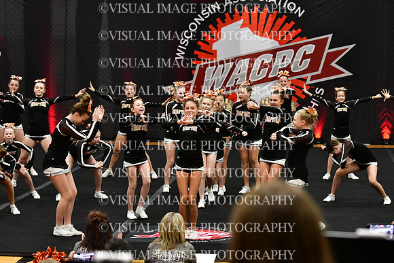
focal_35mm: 105
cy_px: 132
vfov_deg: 13.0
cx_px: 197
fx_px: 1149
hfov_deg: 19.5
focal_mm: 70
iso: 4000
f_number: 3.5
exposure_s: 1/500
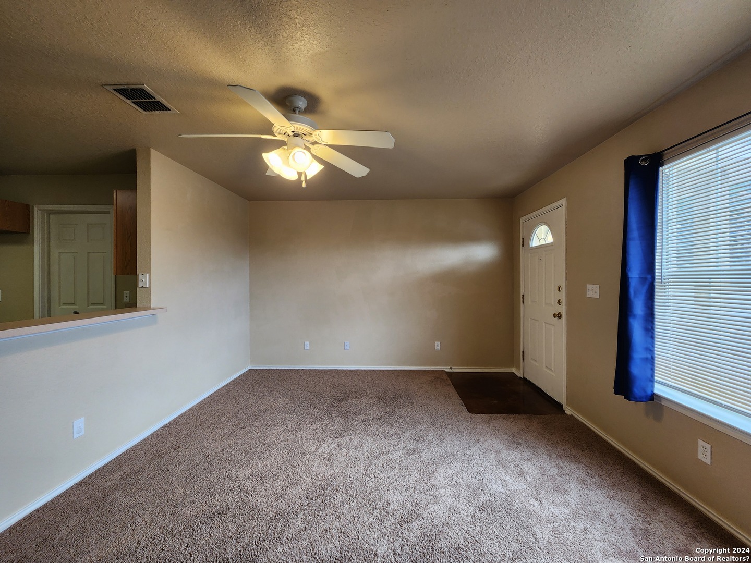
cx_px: 376
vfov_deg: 89.9
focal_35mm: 13
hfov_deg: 106.2
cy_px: 282
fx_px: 282
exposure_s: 1/60
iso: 100
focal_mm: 2.2
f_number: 2.2
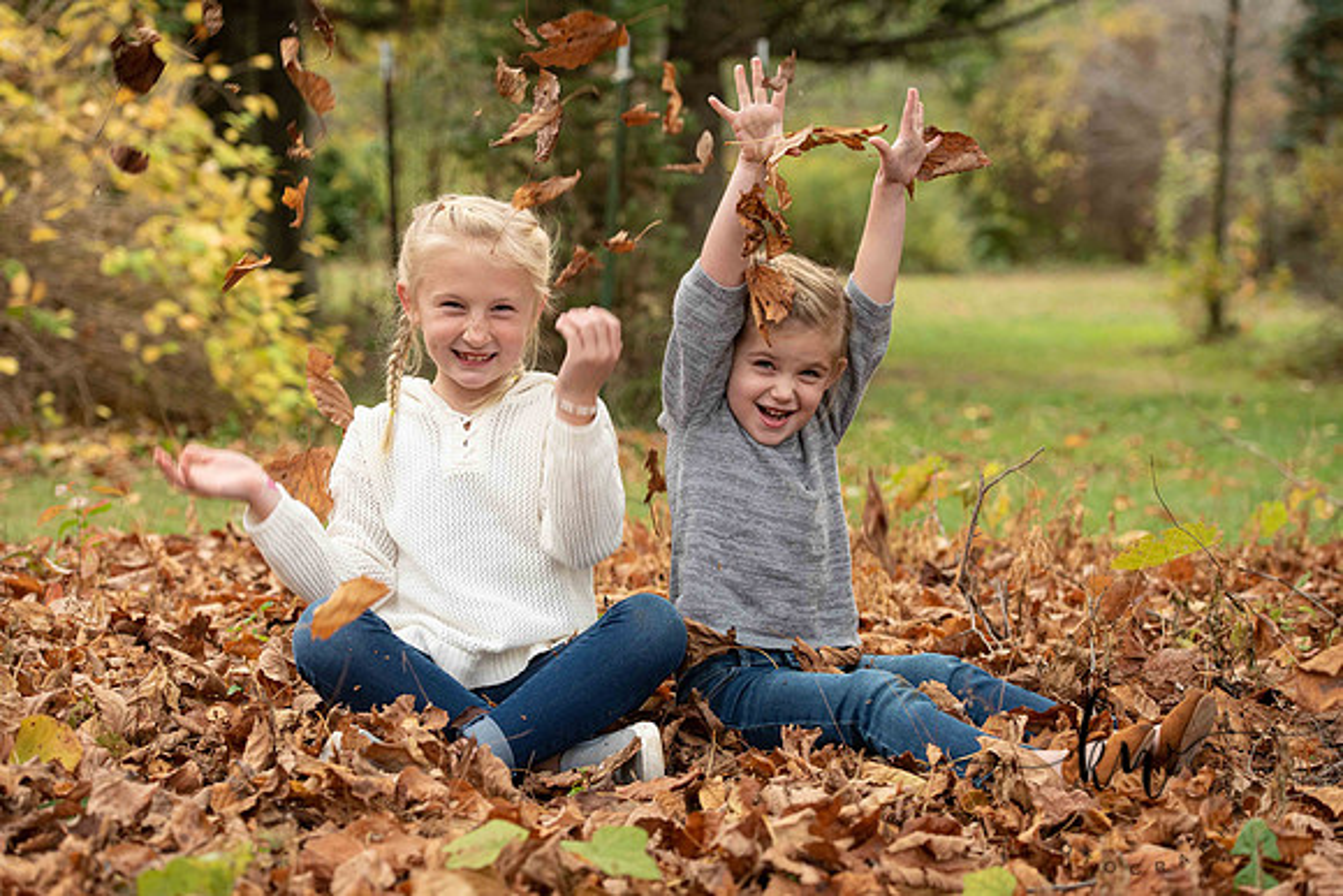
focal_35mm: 83
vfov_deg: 16.4
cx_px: 672
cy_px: 448
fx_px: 3100
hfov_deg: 24.4
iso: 400
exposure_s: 1/250
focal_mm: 82
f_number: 4.5
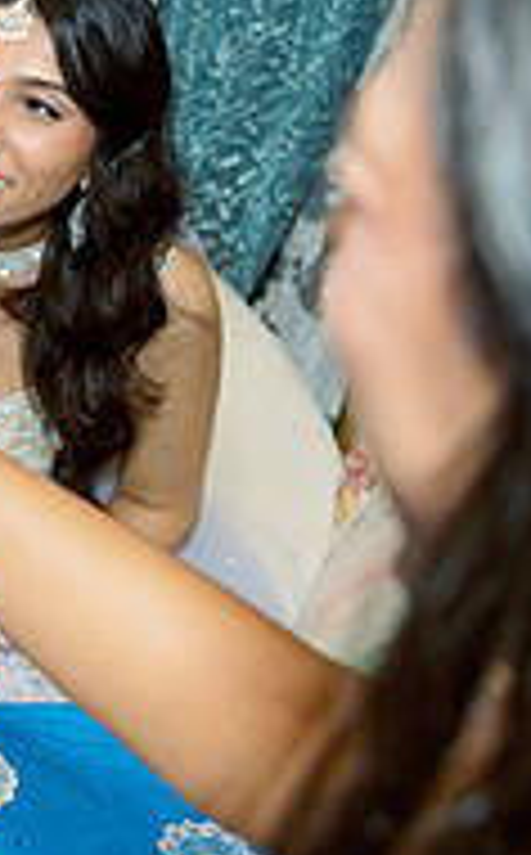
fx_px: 1791
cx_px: -706
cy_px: 97
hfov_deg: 13.1
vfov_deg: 26.0
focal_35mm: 77
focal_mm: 24
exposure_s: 1/250
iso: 500
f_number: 2.8
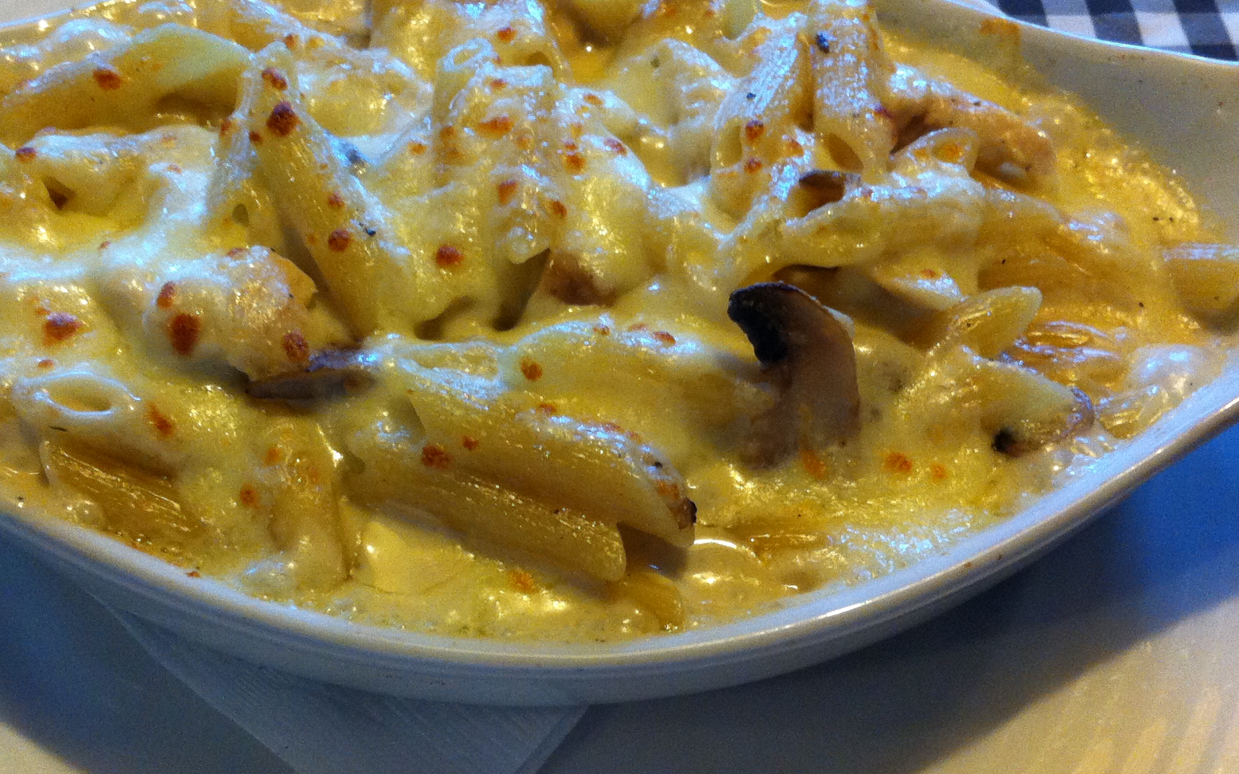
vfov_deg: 24.9
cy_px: 379
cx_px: 559
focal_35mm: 52
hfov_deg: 38.8
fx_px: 1756
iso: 200
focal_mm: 3.85
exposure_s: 1/15
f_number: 2.8
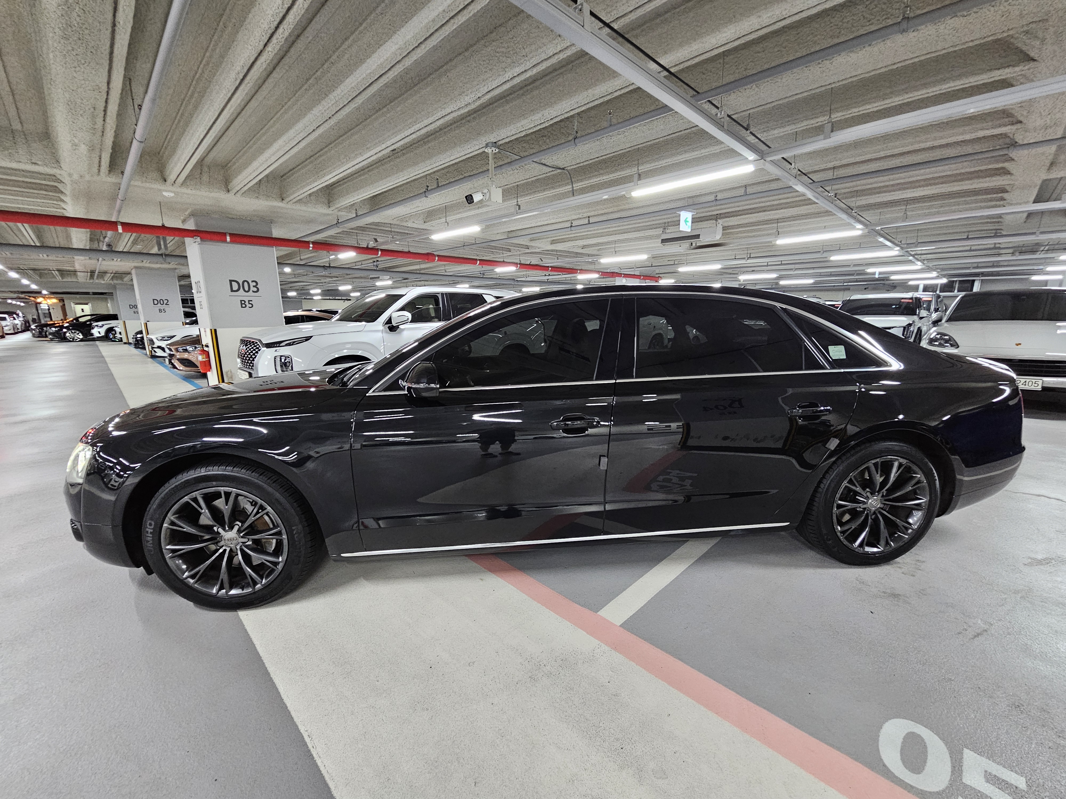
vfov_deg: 89.9
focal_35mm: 13
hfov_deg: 106.2
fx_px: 400
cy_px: 400
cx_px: 533
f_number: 2.2
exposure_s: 1/40
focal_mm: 2.2
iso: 400
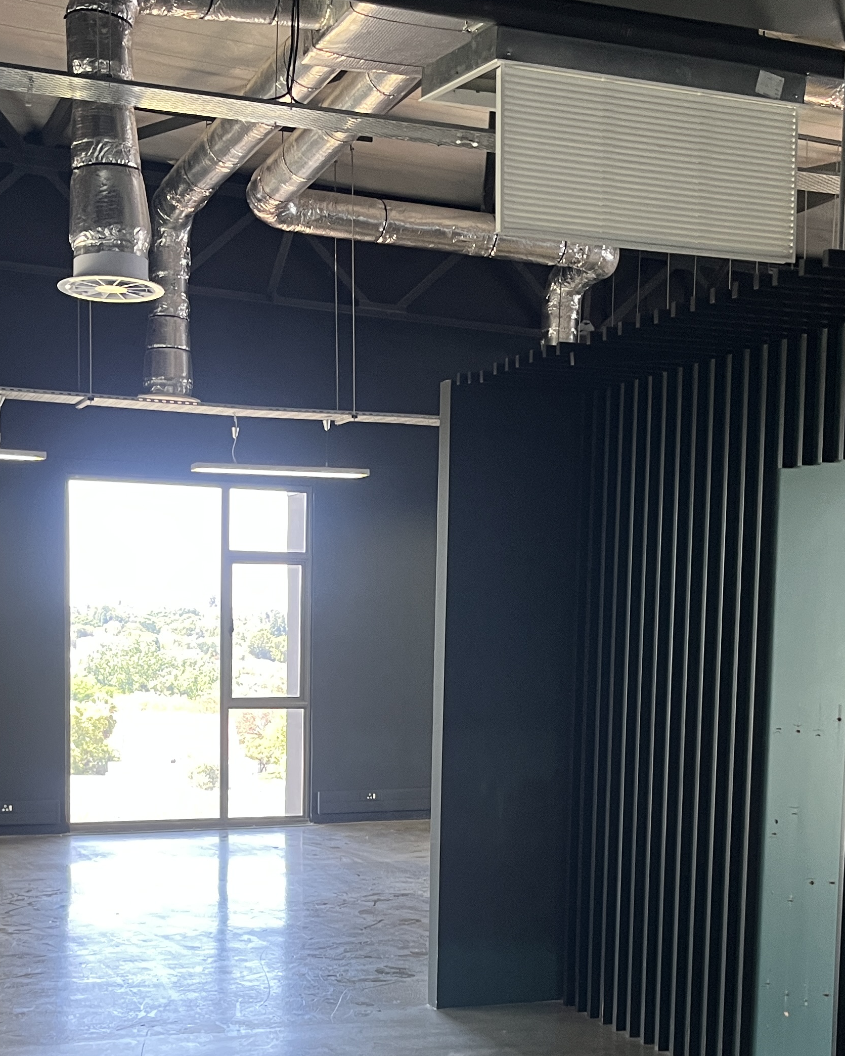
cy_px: 760
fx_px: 1531
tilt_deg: -4.2
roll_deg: -1.6
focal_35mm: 49
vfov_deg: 37.3
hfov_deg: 30.7
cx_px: 300
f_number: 1.6
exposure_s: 1/60
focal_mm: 5.1
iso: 160
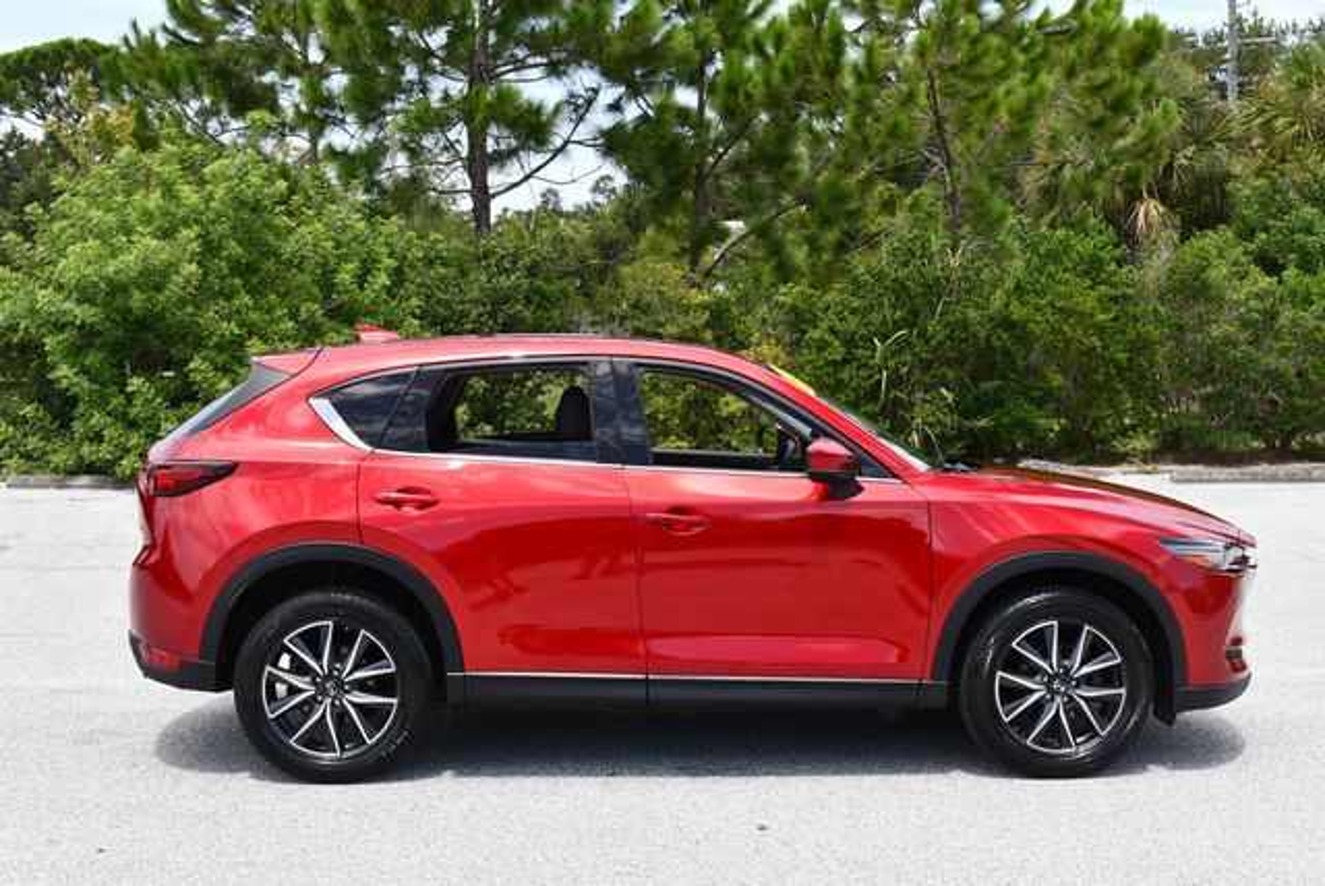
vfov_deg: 28.1
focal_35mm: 48
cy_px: 443
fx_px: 1768
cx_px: 662
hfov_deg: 41.1
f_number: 8
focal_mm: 24
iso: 180
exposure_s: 1/250
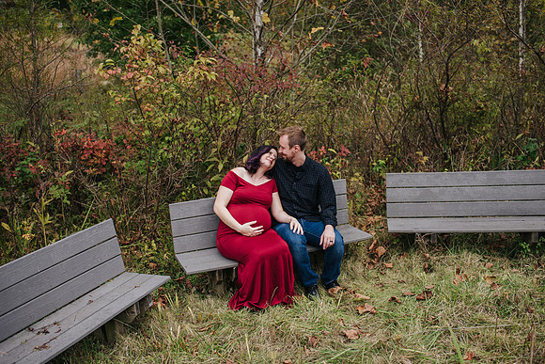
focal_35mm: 36
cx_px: 277
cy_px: 182
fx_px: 548
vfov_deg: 36.7
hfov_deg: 52.9
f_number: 3.2
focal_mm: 35
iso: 200
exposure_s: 1/800
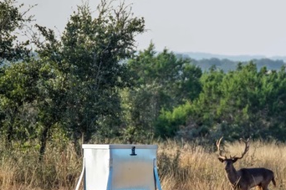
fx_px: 2896
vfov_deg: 3.8
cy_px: 175
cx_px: 212
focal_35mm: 365
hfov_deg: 5.7
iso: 100
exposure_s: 1/640
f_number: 6.3
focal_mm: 130
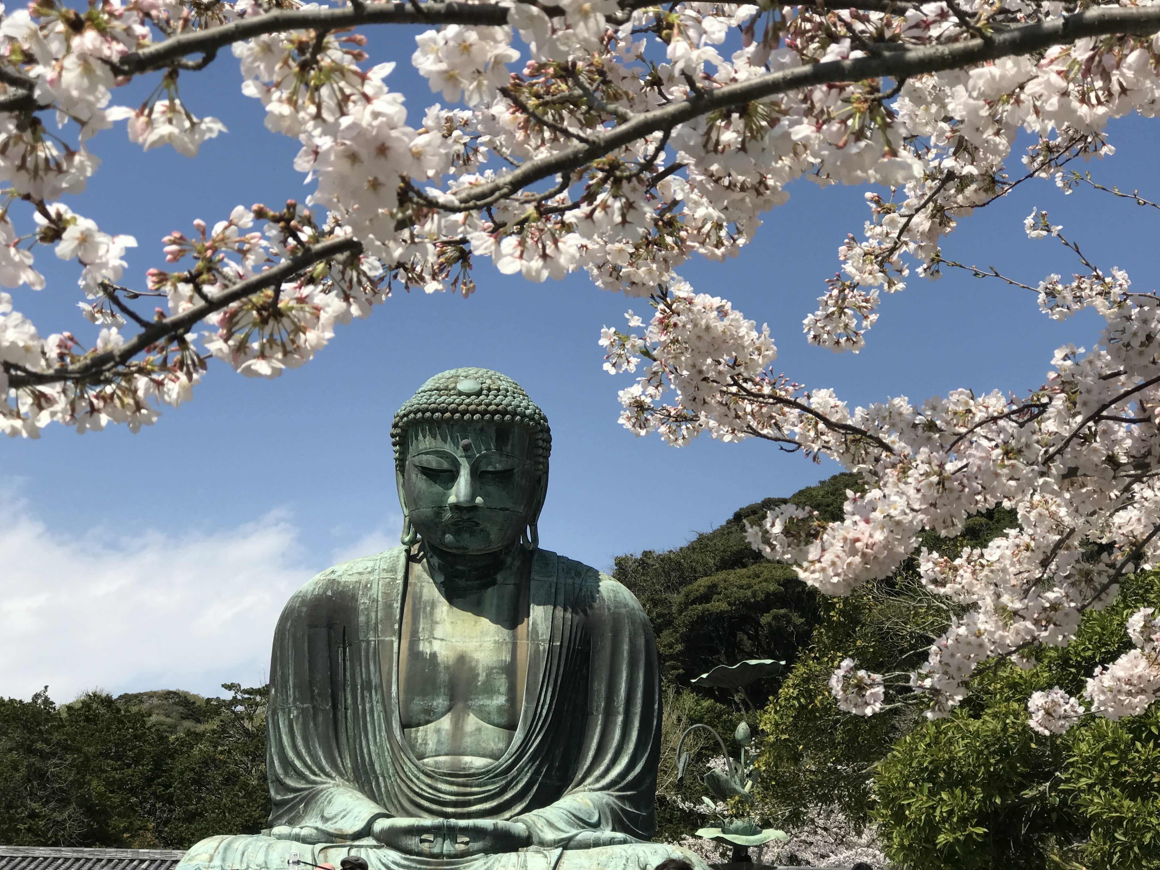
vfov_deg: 25.7
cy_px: 435
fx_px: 1910
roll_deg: -2.0
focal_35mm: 57
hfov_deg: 33.8
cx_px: 580
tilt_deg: +17.9
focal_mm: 6.6
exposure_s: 1/1064
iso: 20
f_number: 2.8
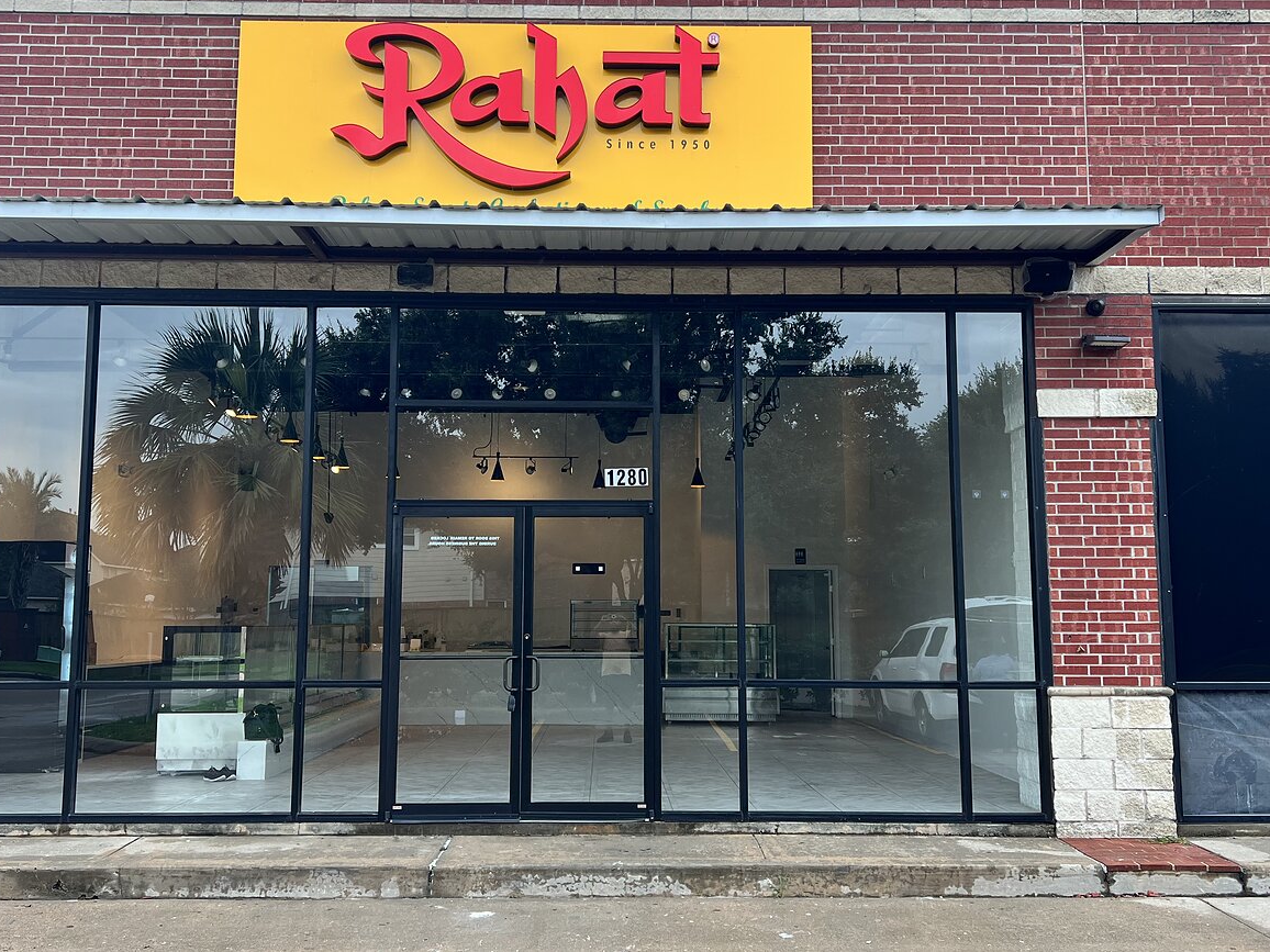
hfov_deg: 65.3
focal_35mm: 27
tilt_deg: +7.4
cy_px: 459
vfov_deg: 51.3
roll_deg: -0.5
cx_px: 630
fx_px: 991
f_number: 1.5
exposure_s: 1/377
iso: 50
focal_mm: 5.7
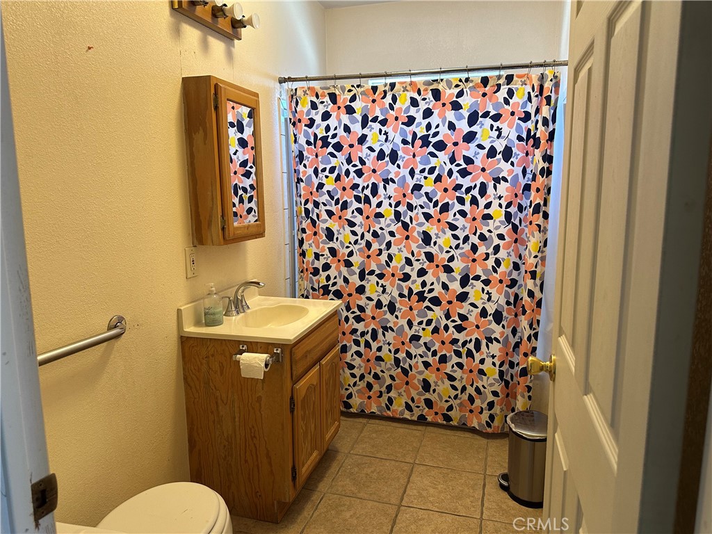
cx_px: 356
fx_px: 494
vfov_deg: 56.8
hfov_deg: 71.6
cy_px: 267
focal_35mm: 24
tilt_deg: -8.4
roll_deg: +0.3
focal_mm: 6.86
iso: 200
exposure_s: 1/60
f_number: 1.78
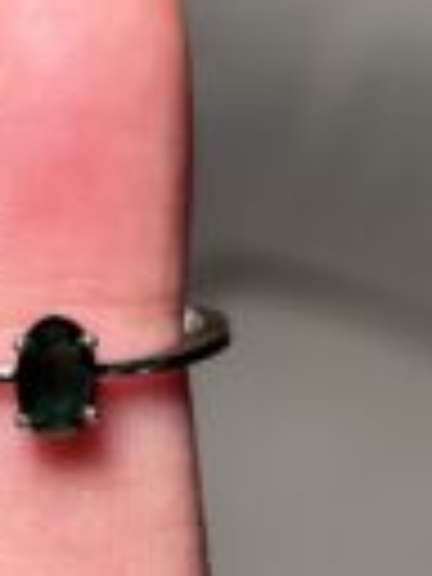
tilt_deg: -66.3
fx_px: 2696
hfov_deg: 9.1
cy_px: 202
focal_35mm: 162
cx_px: 32
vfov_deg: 12.2
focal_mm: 5.96
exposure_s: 1/72
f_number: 1.6
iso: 50
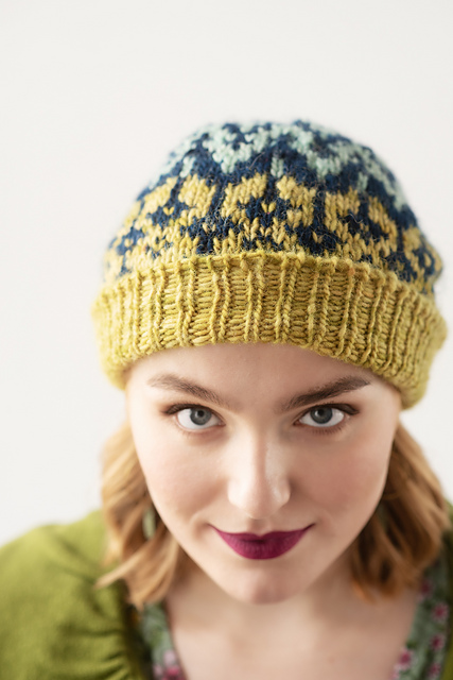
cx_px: 226
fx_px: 1603
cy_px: 340
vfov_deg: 23.9
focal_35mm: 85
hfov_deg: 16.1
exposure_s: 1/200
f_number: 3.5
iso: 800
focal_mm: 85
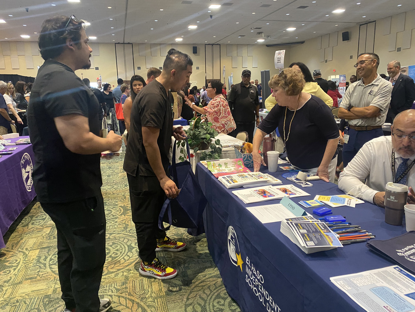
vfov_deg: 53.1
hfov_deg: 67.3
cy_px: 156
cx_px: 208
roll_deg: +1.7
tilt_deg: -12.5
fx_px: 312
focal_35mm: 26
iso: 500
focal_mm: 4.25
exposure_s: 1/30
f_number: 1.8
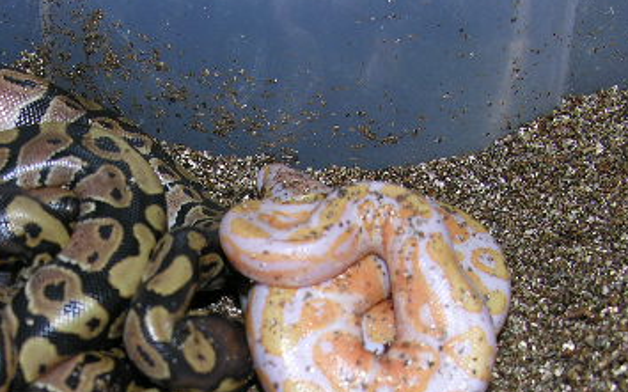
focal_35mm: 67
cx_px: 184
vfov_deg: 18.7
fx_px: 1146
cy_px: 417
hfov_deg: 30.3
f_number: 2.8
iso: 50
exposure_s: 1/60.1
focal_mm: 8.9
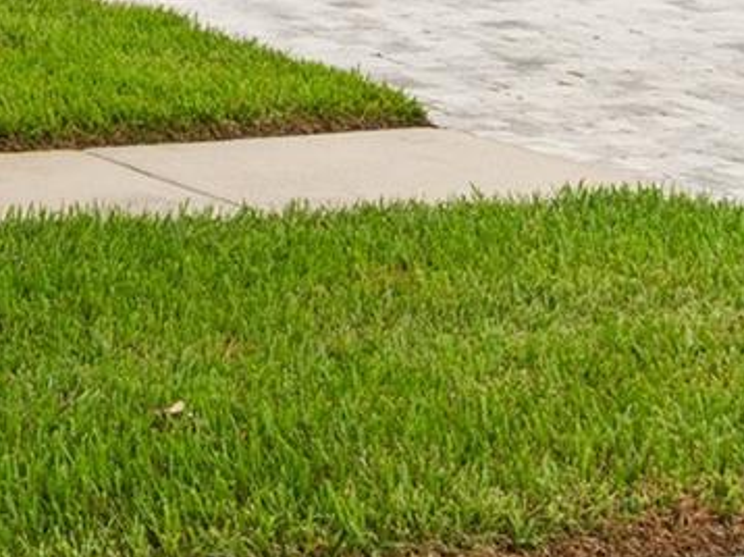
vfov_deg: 11.8
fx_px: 2492
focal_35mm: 116
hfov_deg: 14.2
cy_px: -424
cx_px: -750
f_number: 11
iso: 320
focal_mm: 18
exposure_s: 1/125
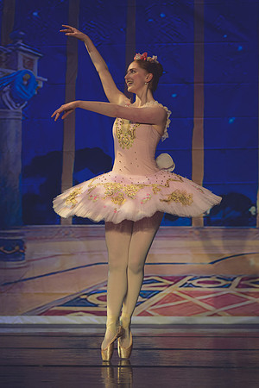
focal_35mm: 141
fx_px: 1527
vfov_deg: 14.5
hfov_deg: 9.7
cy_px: 210
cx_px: 140
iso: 500
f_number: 2.8
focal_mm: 80
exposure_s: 1/320
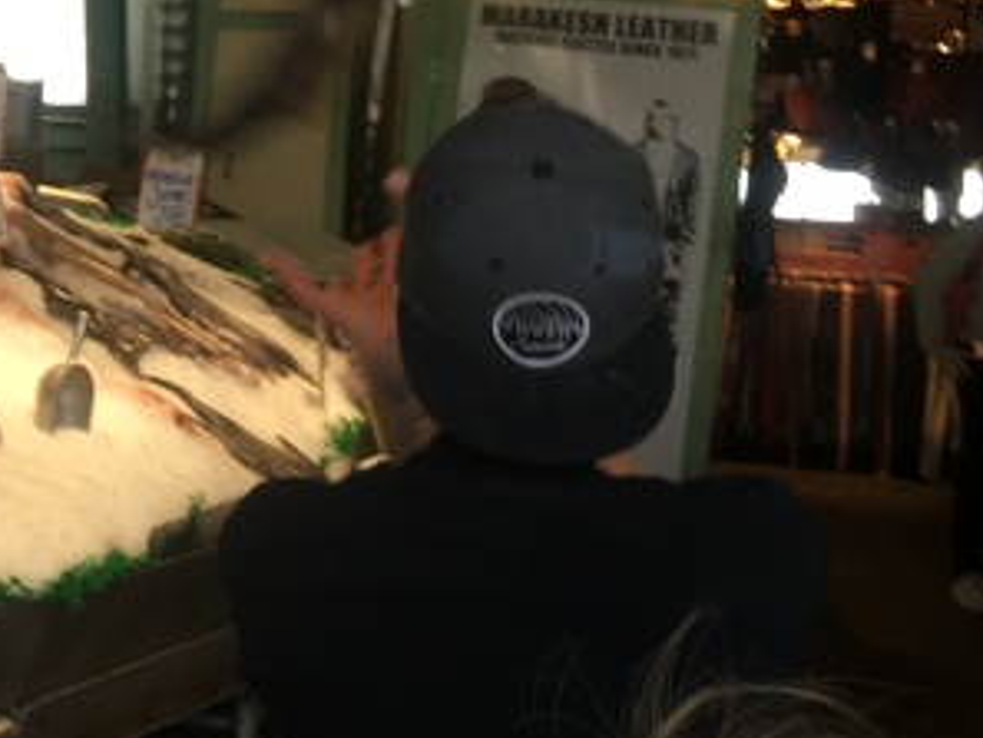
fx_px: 2216
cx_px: -232
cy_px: 86
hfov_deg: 22.8
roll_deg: -1.9
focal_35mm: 78
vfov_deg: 18.6
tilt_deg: -2.4
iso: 40
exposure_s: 1/120
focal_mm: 4.15
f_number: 2.2
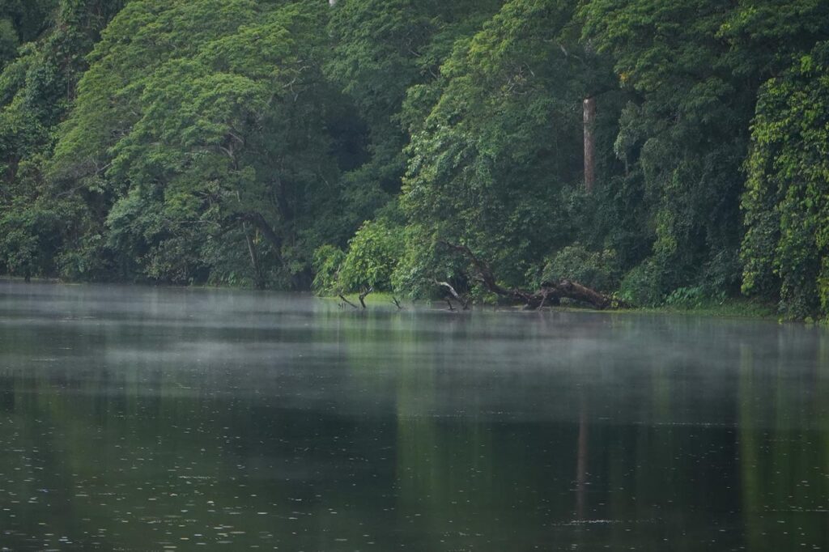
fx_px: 2106
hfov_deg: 22.3
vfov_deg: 14.9
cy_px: 276
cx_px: 414
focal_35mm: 92
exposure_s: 1/125
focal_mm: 61
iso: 320
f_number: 5.6
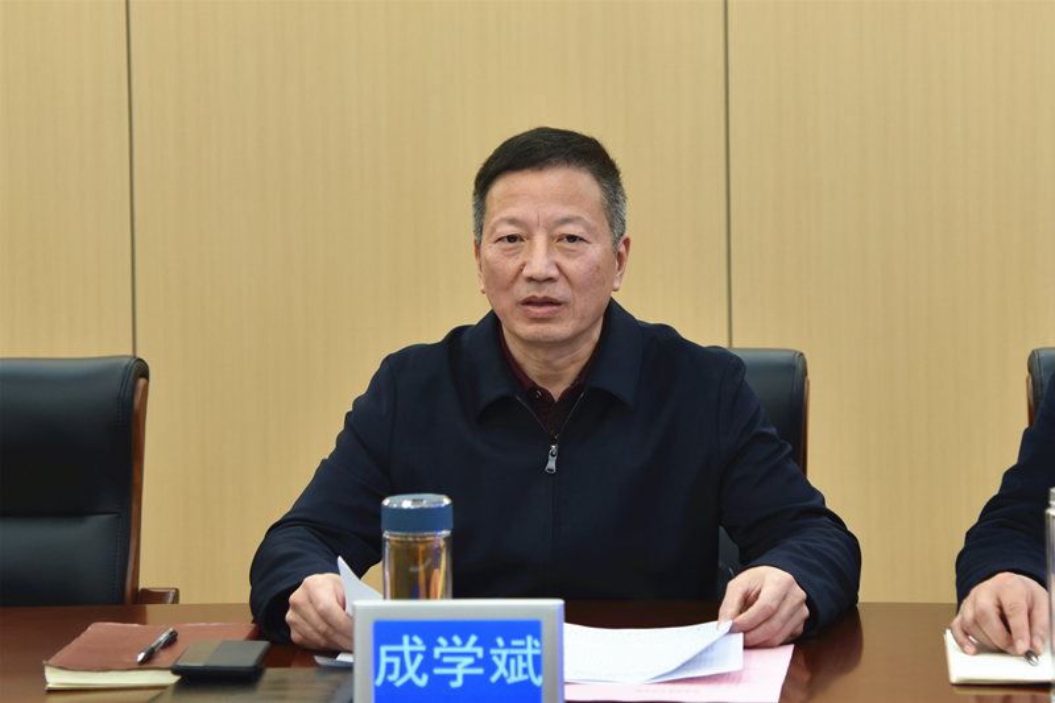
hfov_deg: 31.0
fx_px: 1904
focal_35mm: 65
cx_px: 528
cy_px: 352
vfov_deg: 20.9
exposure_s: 1/125
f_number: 4
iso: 900
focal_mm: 65
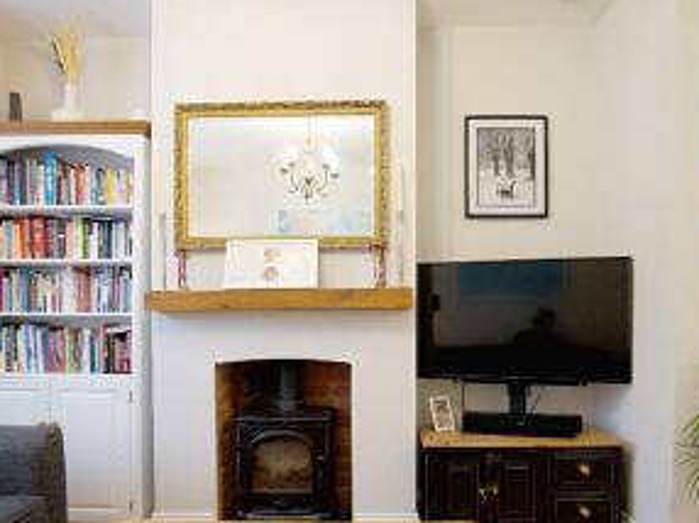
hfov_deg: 71.5
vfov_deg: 55.7
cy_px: 343
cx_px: 376
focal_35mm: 24
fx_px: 484
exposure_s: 1/160
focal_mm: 10
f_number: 4
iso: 2000
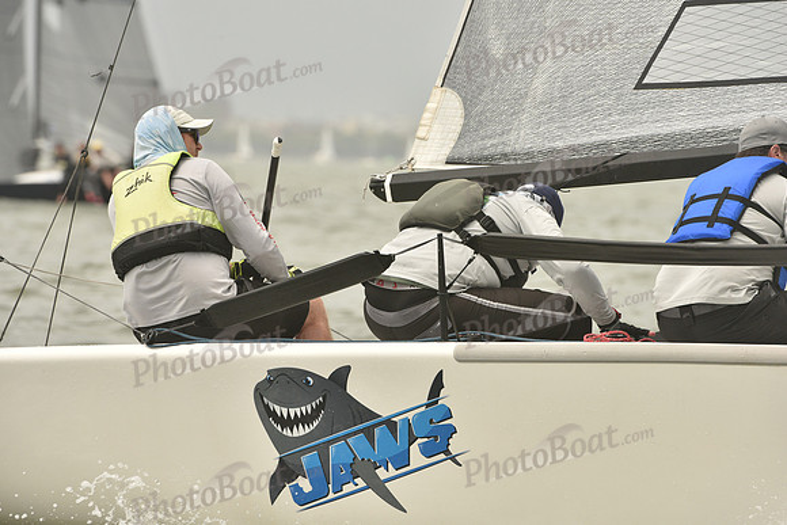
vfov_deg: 4.6
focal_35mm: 300
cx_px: 394
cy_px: 262
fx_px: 6560
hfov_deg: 6.9
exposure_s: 1/1000
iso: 400
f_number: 9
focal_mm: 300
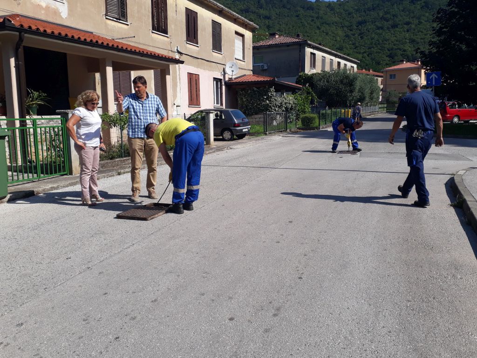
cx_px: 238
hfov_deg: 65.3
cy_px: 179
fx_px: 372
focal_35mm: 27
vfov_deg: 51.4
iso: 40
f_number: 1.9
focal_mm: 3.6
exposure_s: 1/2037
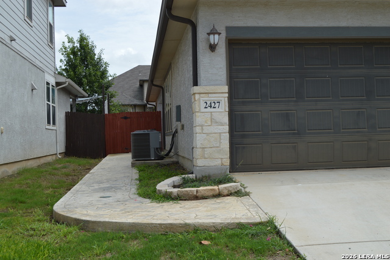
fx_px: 503
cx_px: 195
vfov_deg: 28.9
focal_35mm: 46
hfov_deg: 42.3
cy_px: 130
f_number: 8
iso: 100
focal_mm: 31
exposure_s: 1/250
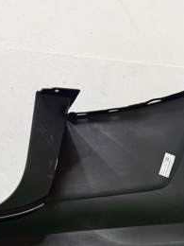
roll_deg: +0.8
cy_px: 226
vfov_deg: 31.1
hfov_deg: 24.3
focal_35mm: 59
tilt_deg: -11.7
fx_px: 418
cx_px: 153
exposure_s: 1/50
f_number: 1.78
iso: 100
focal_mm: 6.76
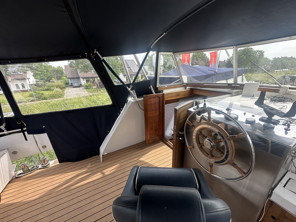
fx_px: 120
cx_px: 148
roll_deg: +2.5
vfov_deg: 85.7
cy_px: 111
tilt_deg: -18.5
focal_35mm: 14
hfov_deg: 102.1
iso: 40
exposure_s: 1/458
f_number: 2.2
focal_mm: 2.22
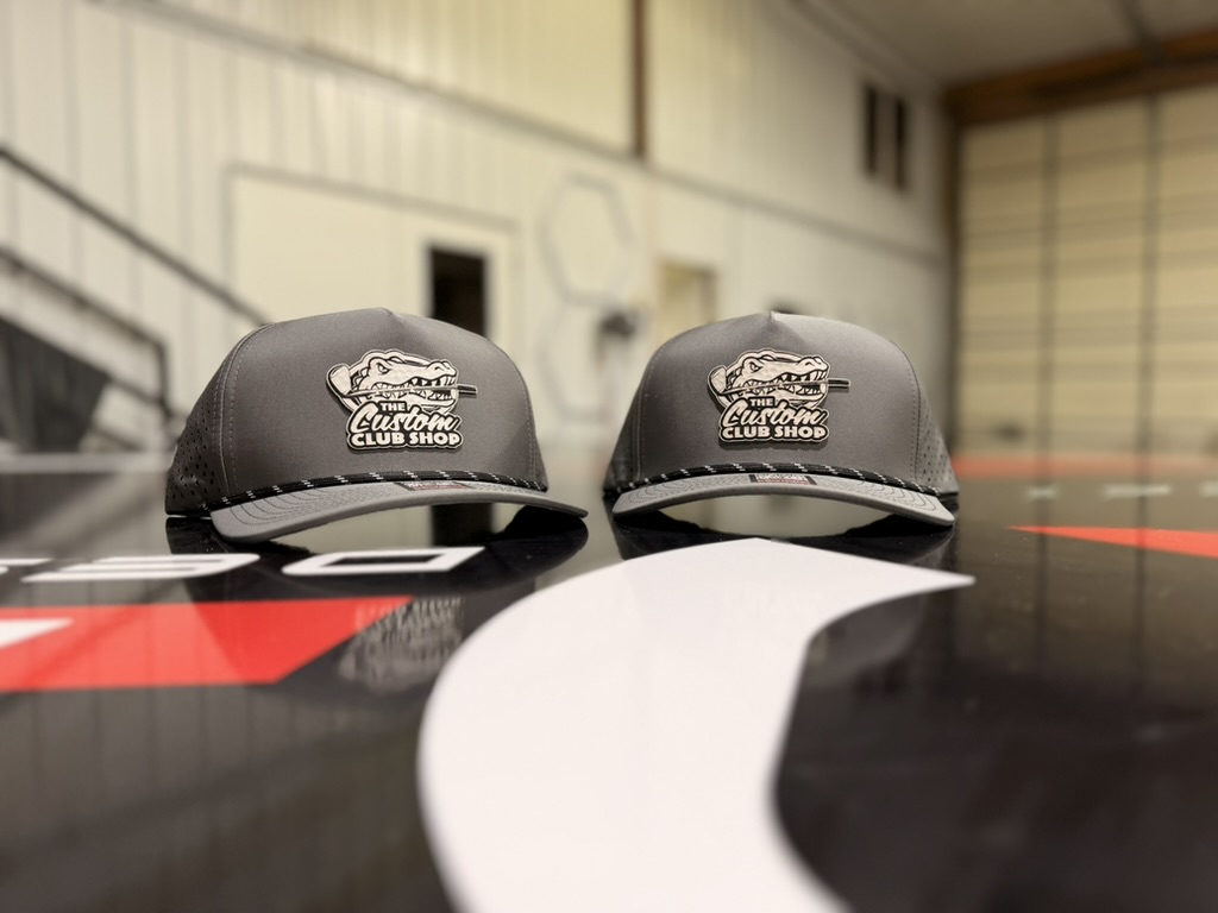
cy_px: 456
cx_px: 609
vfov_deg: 56.8
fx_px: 844
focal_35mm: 24
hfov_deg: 71.6
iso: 100
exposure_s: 1/120
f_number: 1.78
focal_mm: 6.76
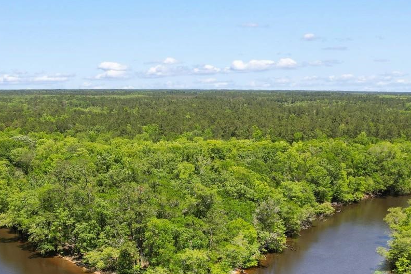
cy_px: 265
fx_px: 514
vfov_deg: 28.3
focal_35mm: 45
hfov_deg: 43.0
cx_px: 139
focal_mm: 8.38
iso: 100
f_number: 2.8
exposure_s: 1/320
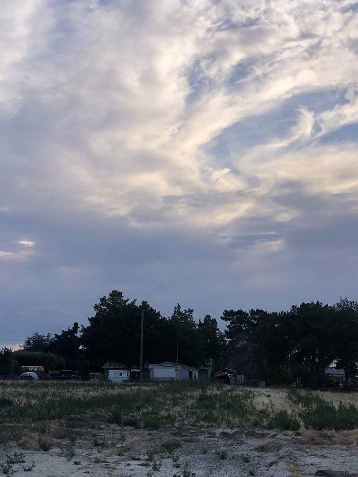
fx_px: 883
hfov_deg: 22.9
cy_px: 393
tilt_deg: -0.8
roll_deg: -0.3
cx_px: 183
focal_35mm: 64
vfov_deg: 29.5
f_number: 1.8
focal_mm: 3.99
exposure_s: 1/1312
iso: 20
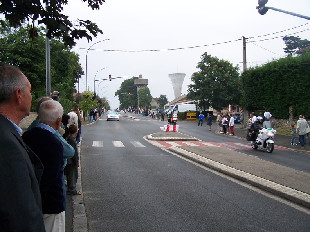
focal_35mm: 38
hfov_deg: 49.0
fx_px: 340
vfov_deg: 37.7
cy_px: 116
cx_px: 155
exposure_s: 1/350
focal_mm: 6.3
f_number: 2.8
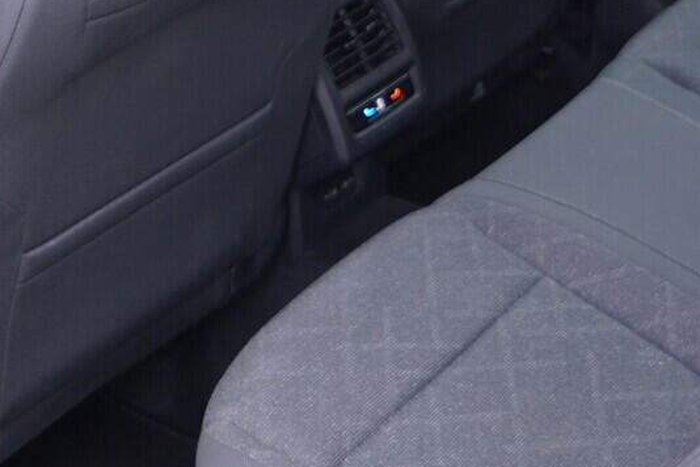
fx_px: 1886
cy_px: 56
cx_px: 430
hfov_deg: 21.0
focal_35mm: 97
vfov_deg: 14.0
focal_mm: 24
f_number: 2.8
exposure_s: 1/40
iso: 320
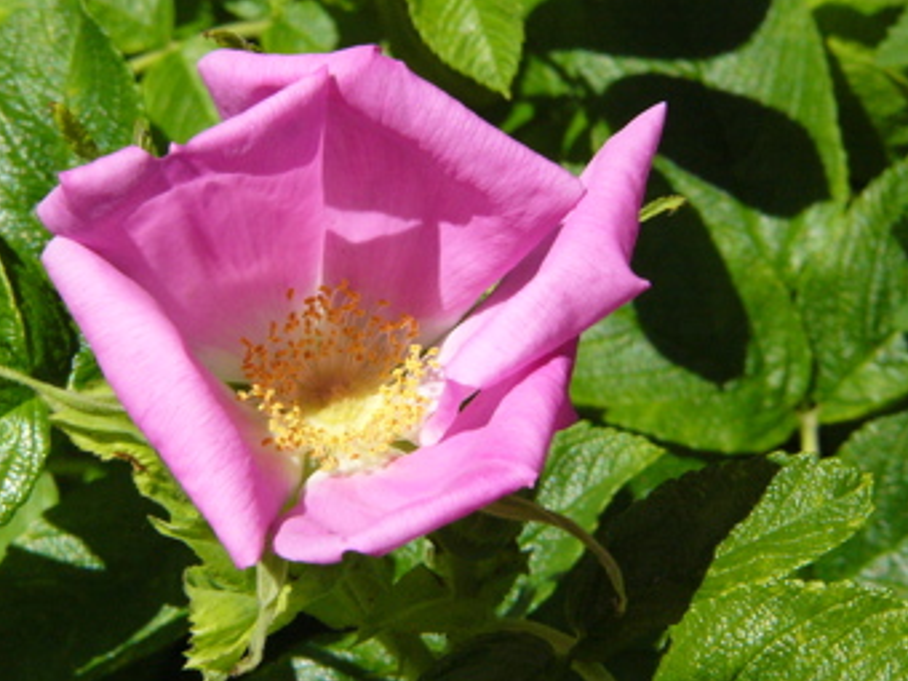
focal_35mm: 168
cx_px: 427
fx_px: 4407
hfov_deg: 11.8
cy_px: 379
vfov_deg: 8.8
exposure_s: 1/1000
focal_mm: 23.8
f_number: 7.3
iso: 200
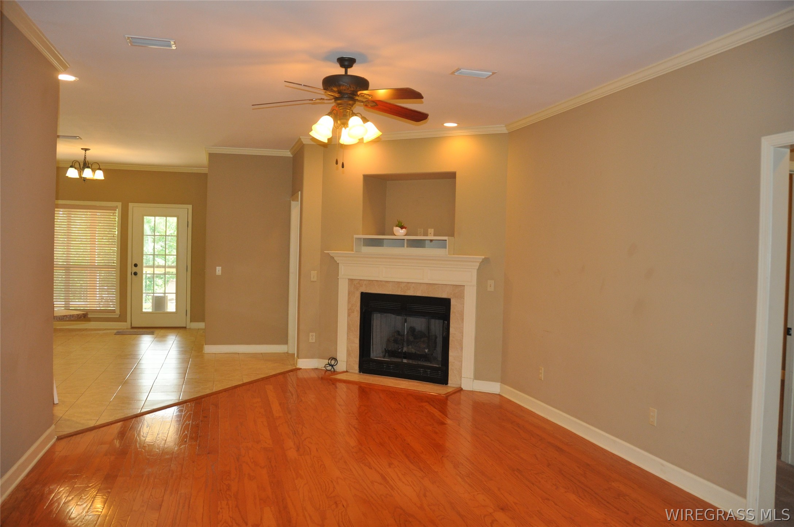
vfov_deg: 47.8
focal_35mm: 27
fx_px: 595
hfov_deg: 67.4
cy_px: 264
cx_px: 397
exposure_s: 1/125
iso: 800
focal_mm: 18
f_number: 3.5
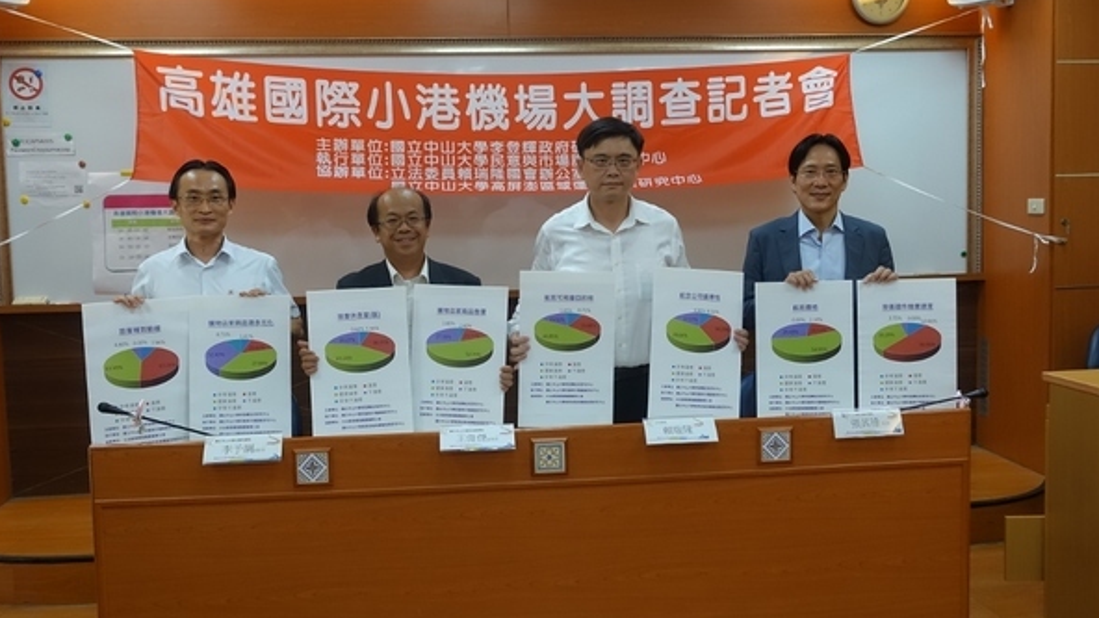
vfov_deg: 34.6
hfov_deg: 58.0
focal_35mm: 34
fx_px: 991
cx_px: 544
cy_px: 273
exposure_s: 1/30
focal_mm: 11.56
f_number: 2.5
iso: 800
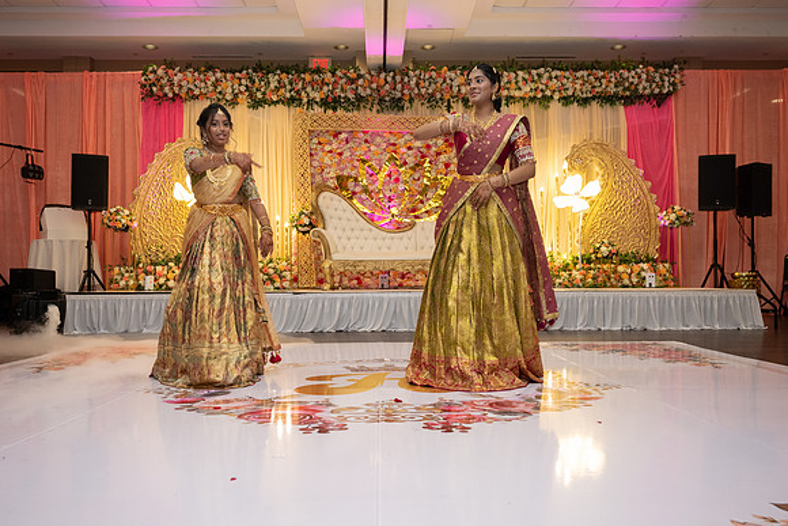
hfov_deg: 58.5
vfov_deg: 41.0
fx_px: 703
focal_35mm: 32
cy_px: 263
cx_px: 394
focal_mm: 31.5
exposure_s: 1/160
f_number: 4
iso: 1250
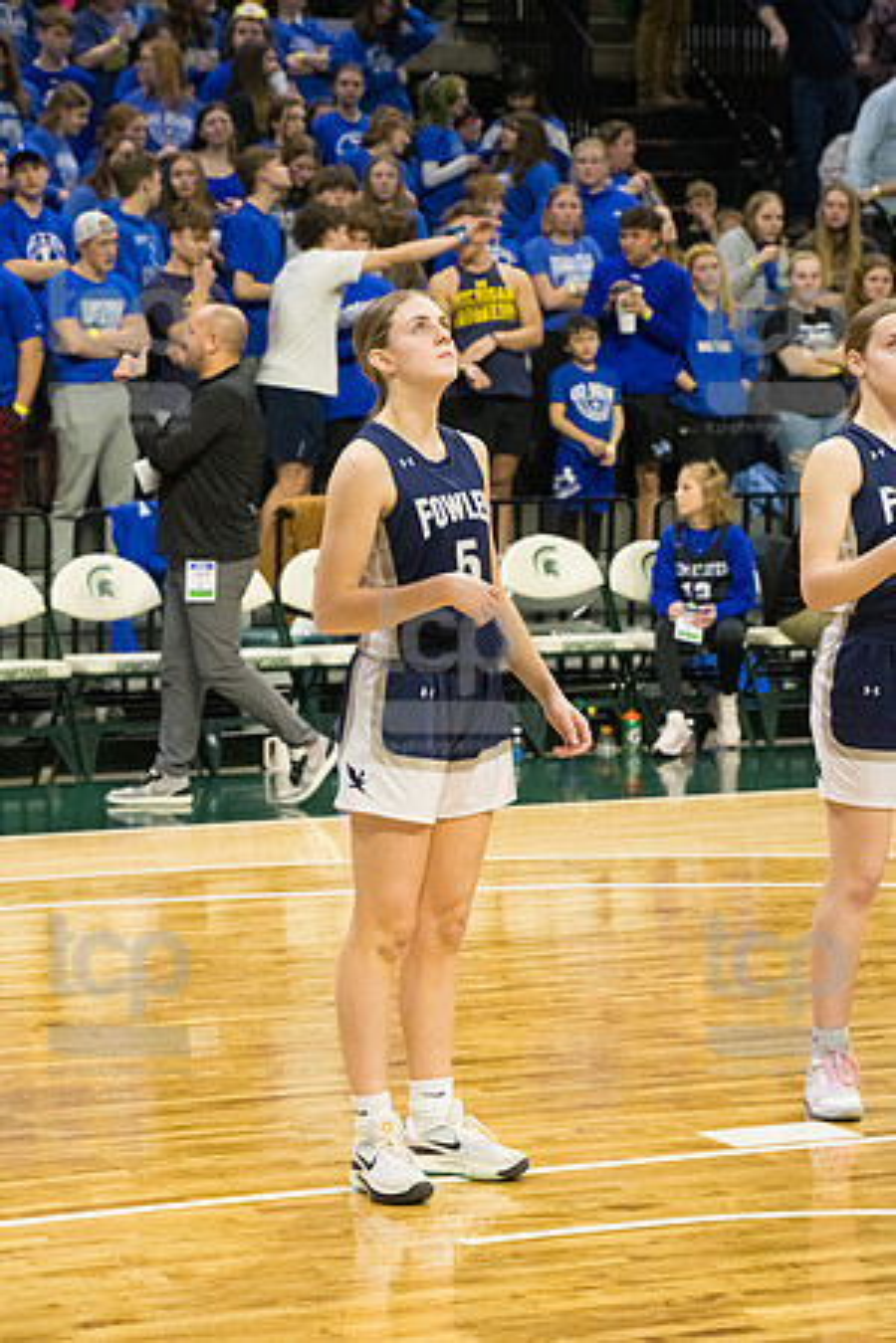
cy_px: 672
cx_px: 448
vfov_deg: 17.1
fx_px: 4480
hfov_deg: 11.4
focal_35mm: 120
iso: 8000
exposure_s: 1/800
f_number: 6.3
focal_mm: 120
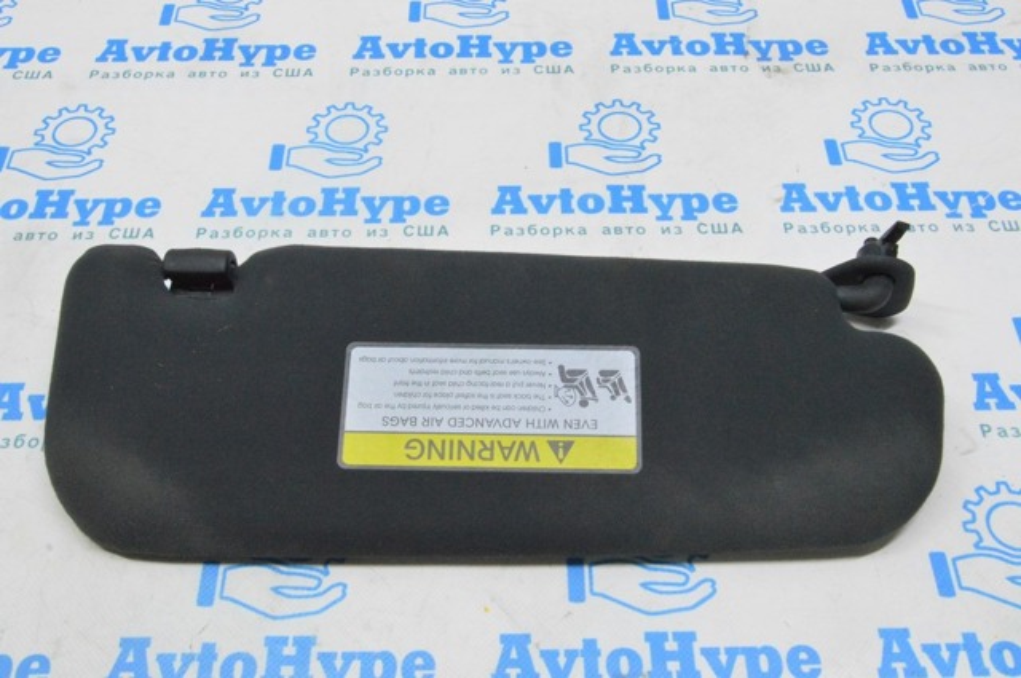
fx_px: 1105
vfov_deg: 34.1
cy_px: 339
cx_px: 510
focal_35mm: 39
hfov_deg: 49.6
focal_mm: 26
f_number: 20
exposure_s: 1/20
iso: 6400
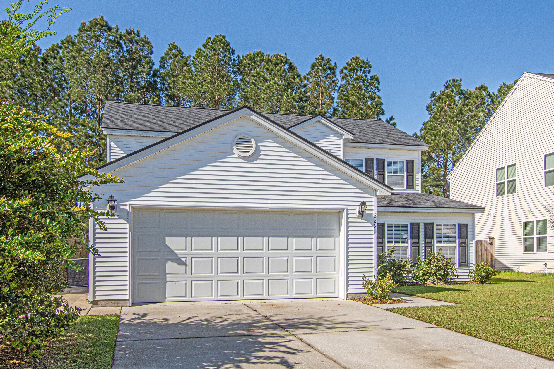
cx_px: 277
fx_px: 369
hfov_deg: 73.7
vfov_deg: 53.1
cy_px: 184
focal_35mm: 24
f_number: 10
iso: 200
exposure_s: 1/400
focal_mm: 16
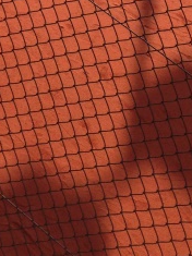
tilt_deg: -18.8
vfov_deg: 12.1
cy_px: -265
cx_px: 176
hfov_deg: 10.2
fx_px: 1066
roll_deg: -21.4
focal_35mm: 144
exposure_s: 1/2088
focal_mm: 4.12
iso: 50
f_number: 2.4
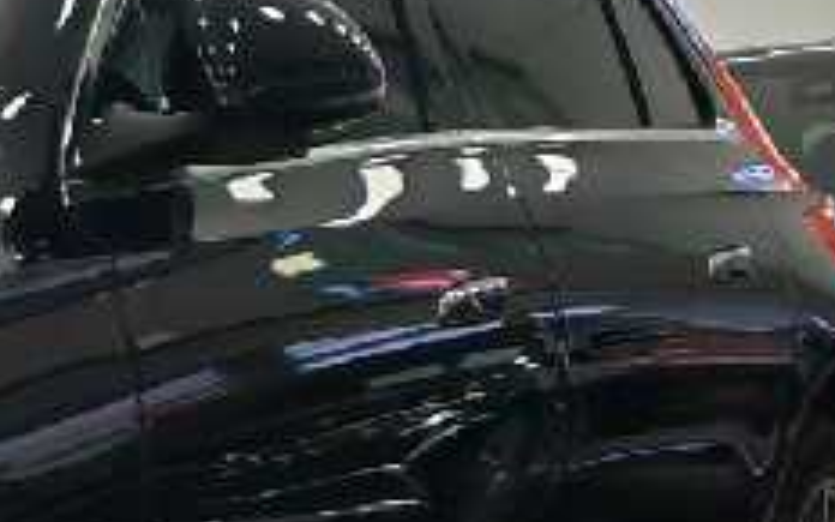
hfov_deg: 12.2
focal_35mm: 148
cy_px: 814
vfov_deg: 8.6
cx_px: -925
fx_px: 3368
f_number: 1.8
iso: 50
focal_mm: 5.53
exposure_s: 1/182
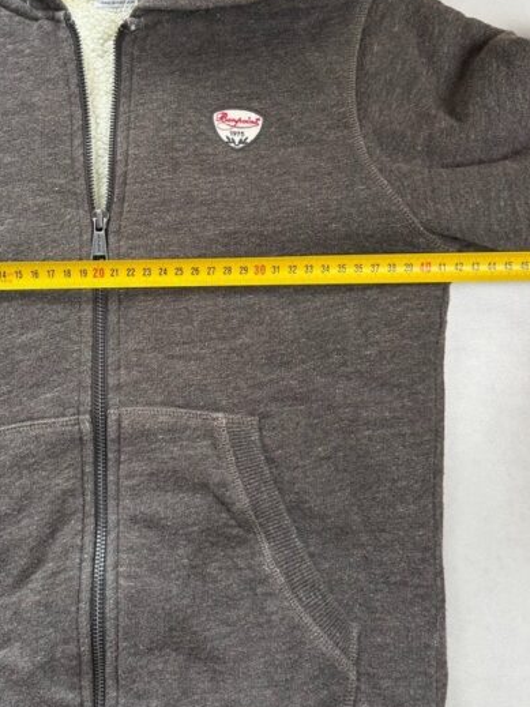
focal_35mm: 37
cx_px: 143
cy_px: 242
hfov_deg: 37.8
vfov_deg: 49.4
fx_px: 756
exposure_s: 1/121
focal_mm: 6.76
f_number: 1.78
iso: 125
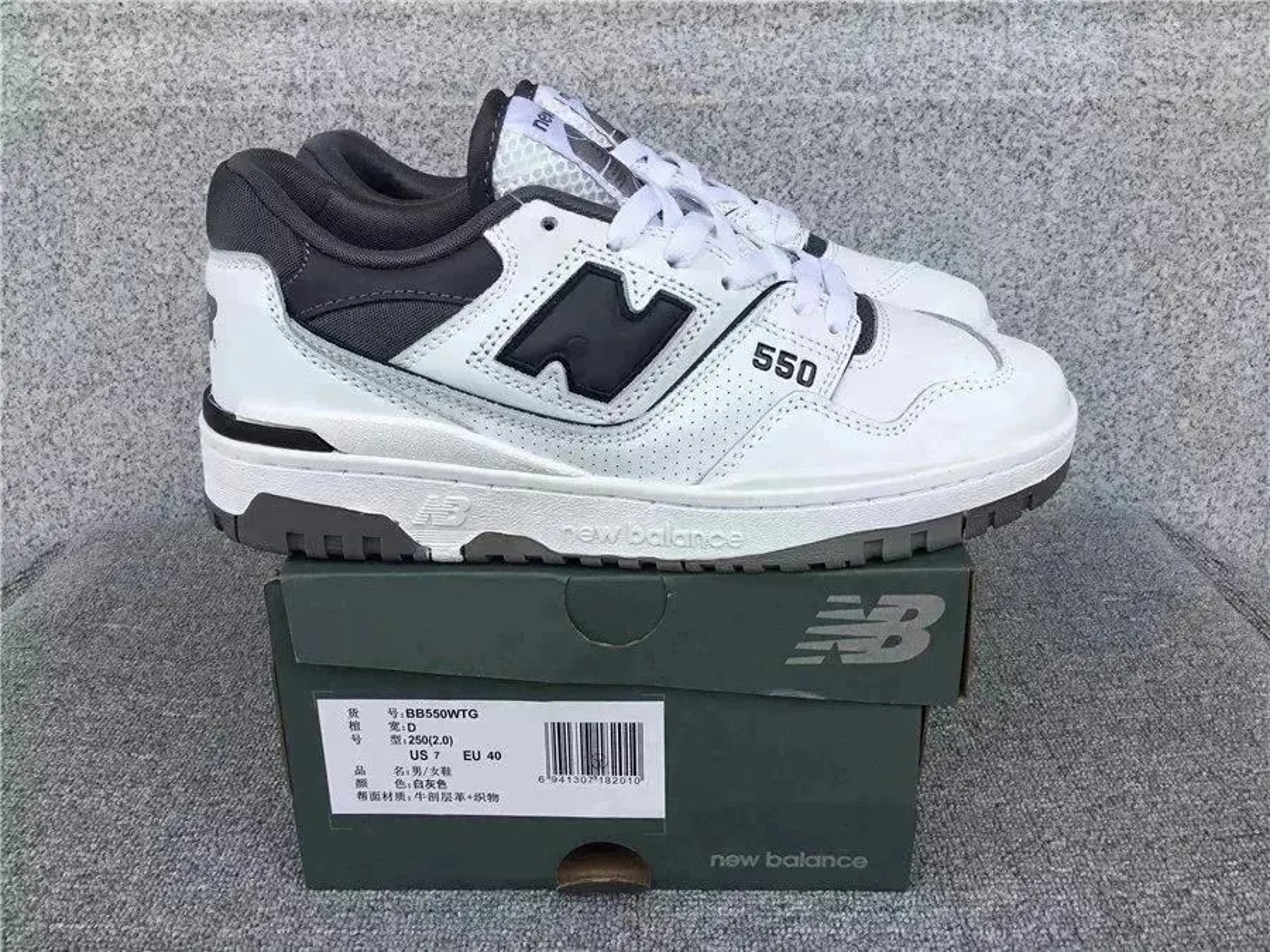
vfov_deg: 45.4
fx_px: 1137
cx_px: 635
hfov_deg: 58.4
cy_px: 476
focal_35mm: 31
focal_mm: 3.3
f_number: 2.4
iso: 25
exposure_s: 1/627
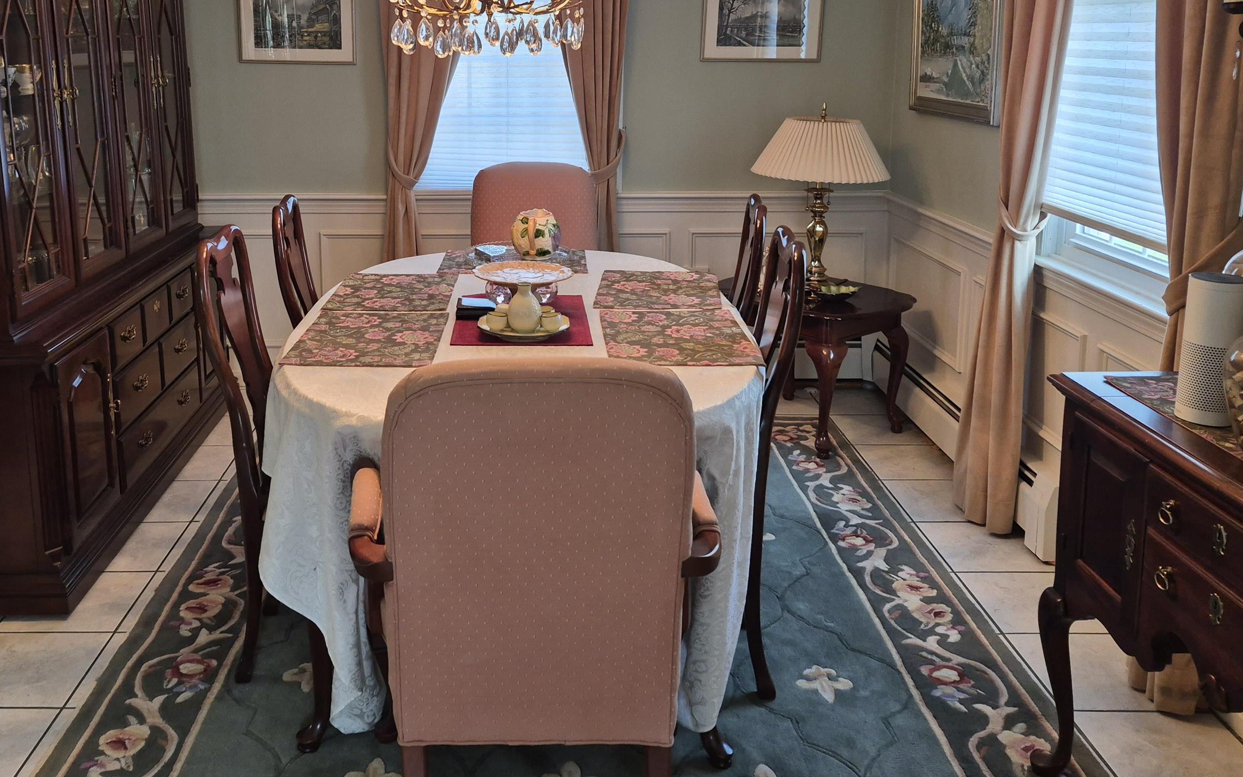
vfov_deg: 39.7
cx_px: 509
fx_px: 1050
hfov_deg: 60.8
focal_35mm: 31
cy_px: 211
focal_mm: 5.4
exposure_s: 1/120
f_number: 1.8
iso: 250
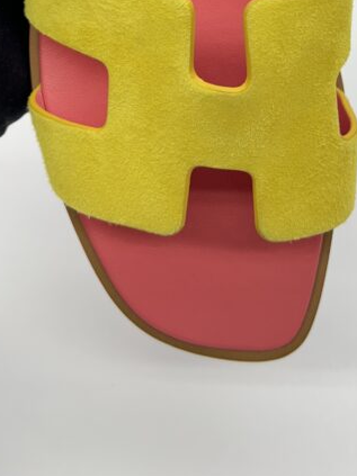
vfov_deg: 27.5
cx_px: 202
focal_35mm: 63
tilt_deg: -40.5
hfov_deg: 23.3
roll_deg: -2.6
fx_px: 867
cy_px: -78
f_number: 1.5
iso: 50
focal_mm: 5.7
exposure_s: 1/100
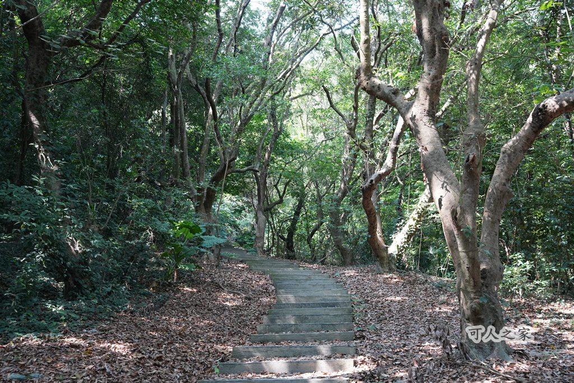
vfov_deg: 32.3
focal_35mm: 41
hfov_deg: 47.0
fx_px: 660
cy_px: 192
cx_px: 287
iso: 2000
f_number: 5.6
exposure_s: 1/200
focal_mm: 41.4
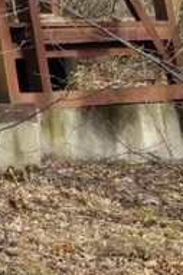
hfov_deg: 6.5
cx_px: -536
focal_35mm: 170
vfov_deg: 10.7
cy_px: -327
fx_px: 1299
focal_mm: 4.8
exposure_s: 1/125
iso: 50
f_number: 1.79
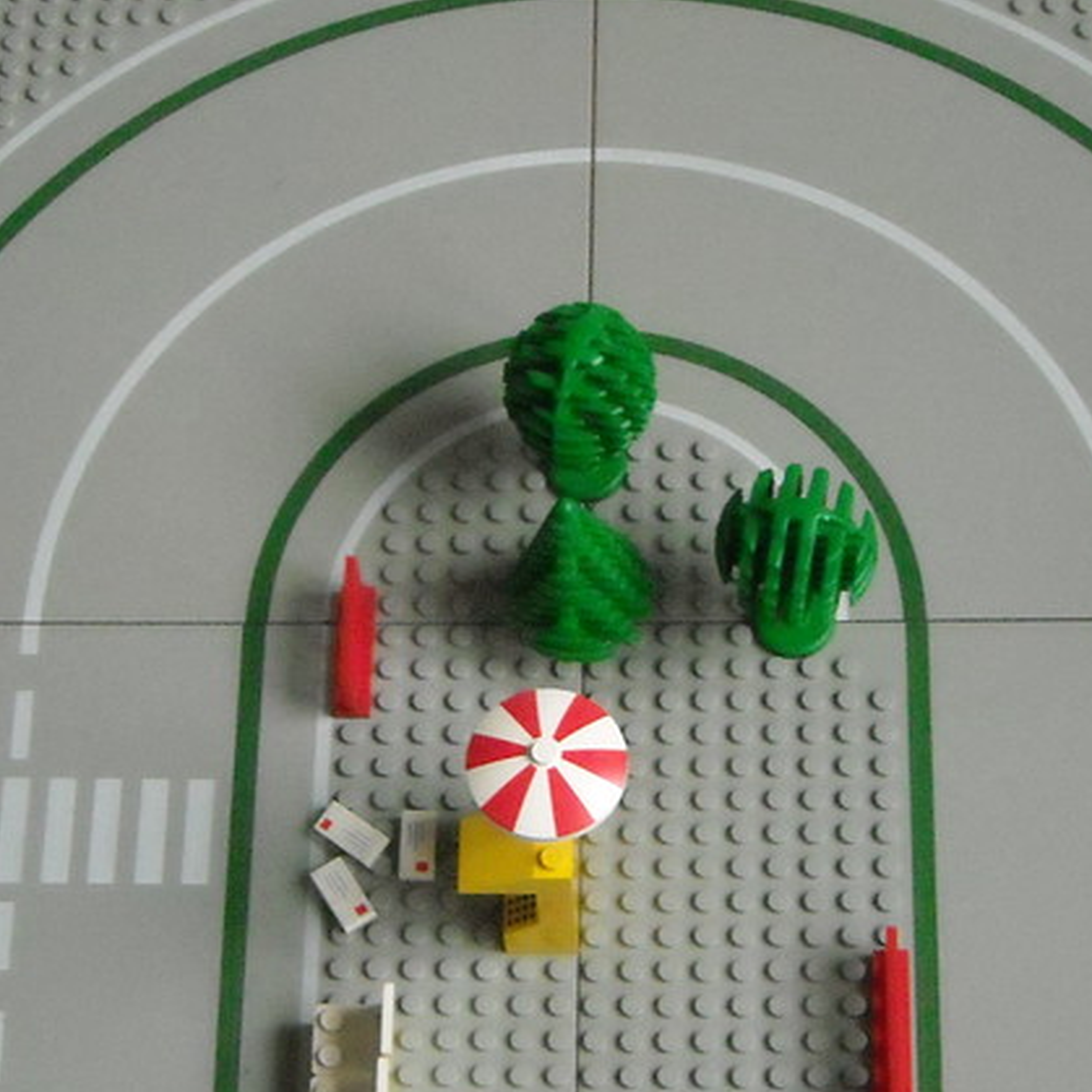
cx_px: 542
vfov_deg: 18.7
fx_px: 3319
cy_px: 606
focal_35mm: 93
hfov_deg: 18.7
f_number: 3.2
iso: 800
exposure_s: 1/109
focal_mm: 7.92
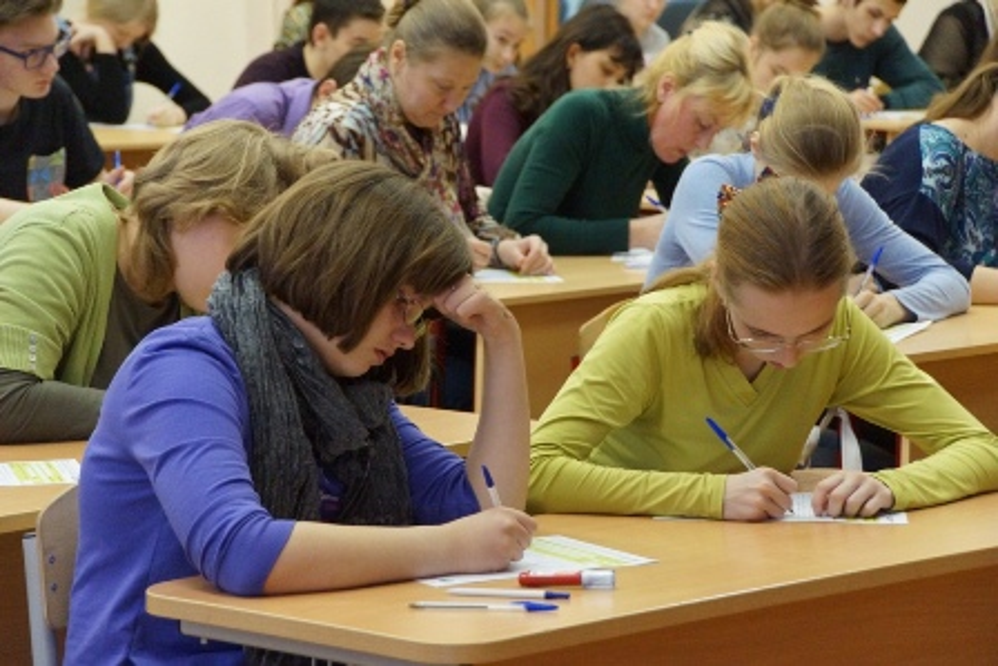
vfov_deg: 10.2
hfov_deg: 15.2
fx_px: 3743
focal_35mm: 135
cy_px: 333
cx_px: 499
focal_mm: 90
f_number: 5.6
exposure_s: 1/125
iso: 2500
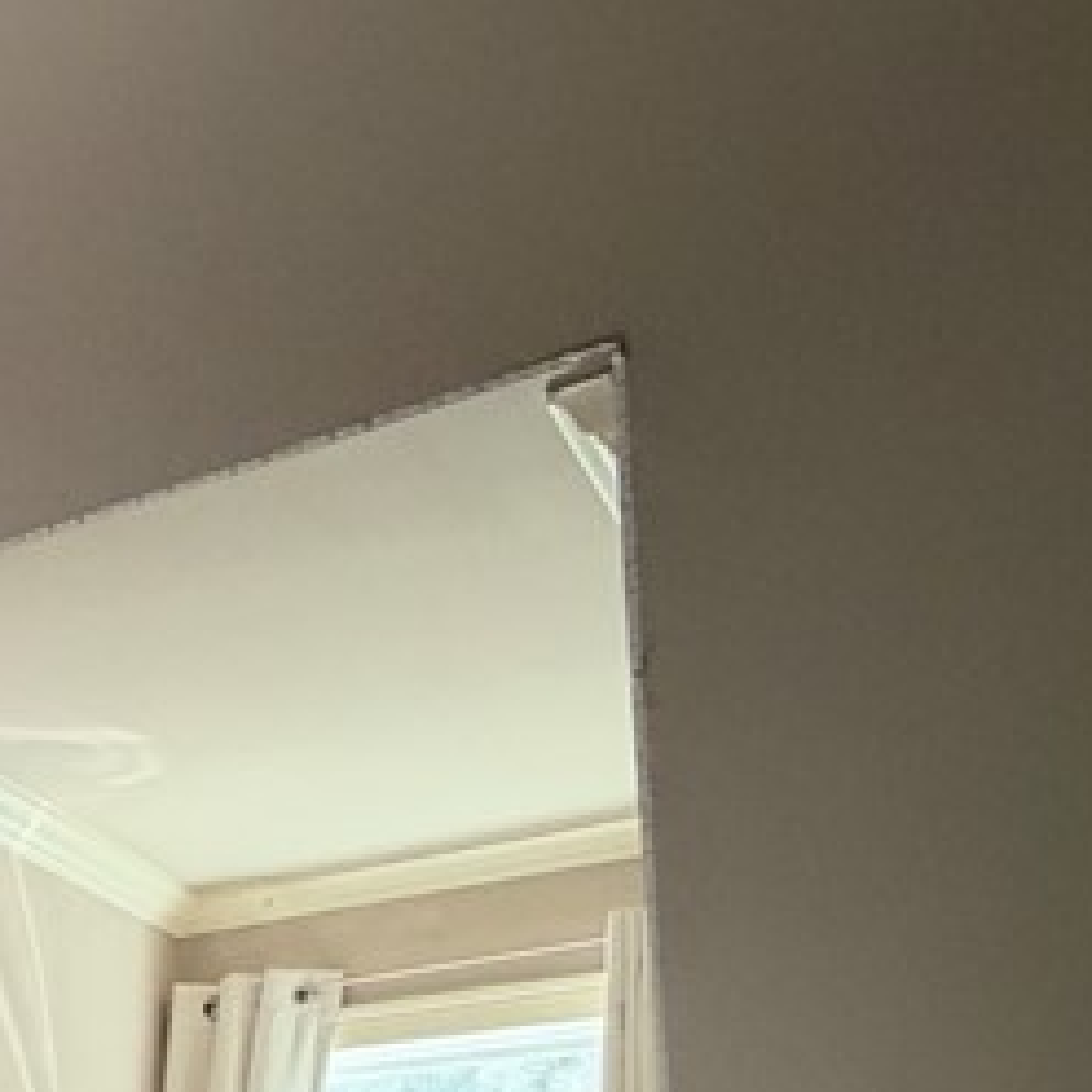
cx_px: -925
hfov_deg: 21.0
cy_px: 1546
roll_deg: -0.3
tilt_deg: -5.0
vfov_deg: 26.3
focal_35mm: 51
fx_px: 1820
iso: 1000
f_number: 2.2
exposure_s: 1/60
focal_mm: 2.22
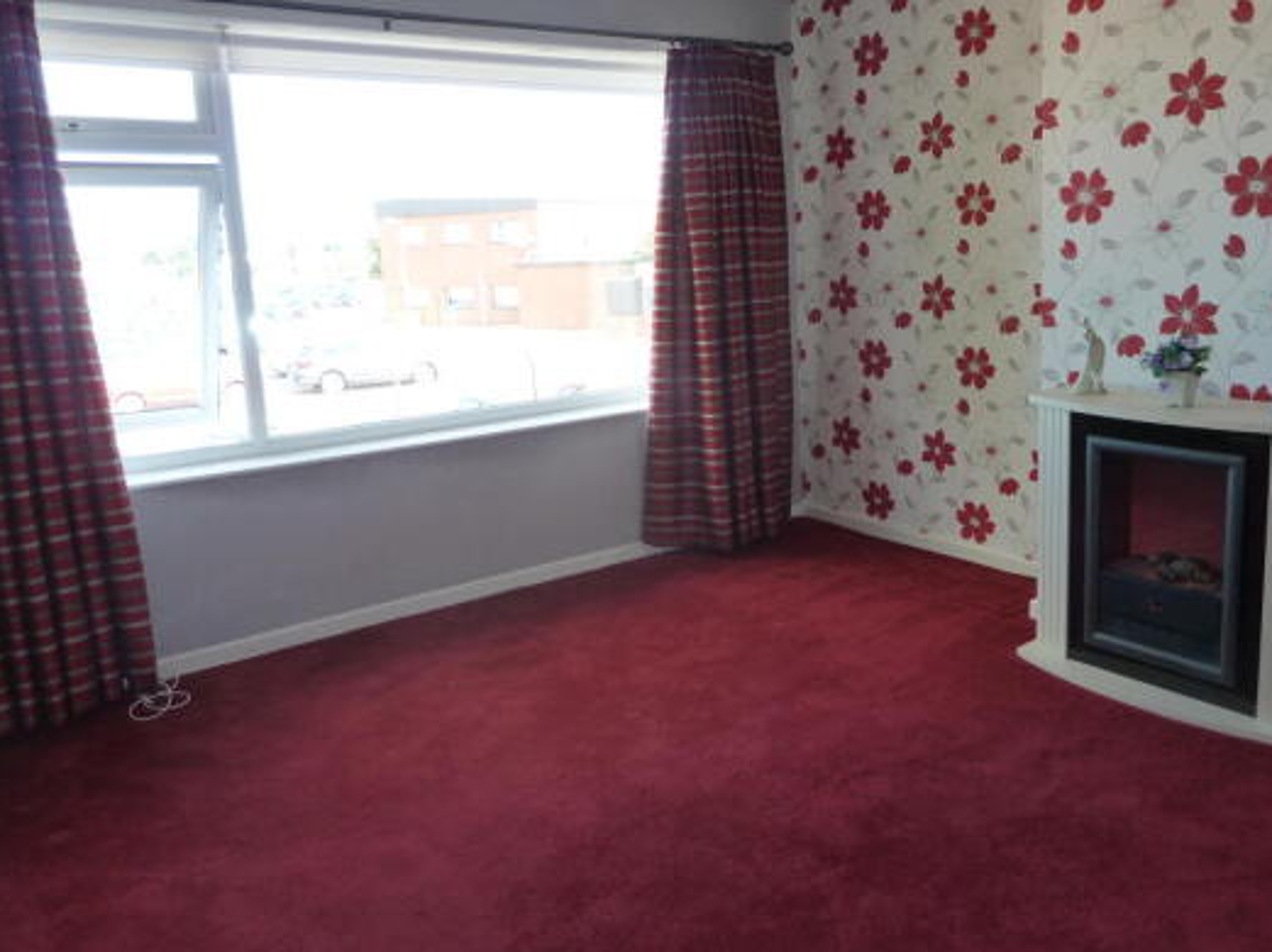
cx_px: 702
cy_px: 453
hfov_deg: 63.3
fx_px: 1028
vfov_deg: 49.7
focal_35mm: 28
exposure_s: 1/40
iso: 125
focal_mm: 4.1
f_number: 3.3
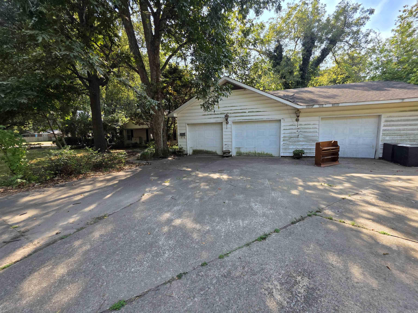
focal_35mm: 13
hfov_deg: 106.2
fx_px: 157
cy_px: 156
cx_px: 209
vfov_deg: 89.9
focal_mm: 2.2
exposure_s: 1/456
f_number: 1.9
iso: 40
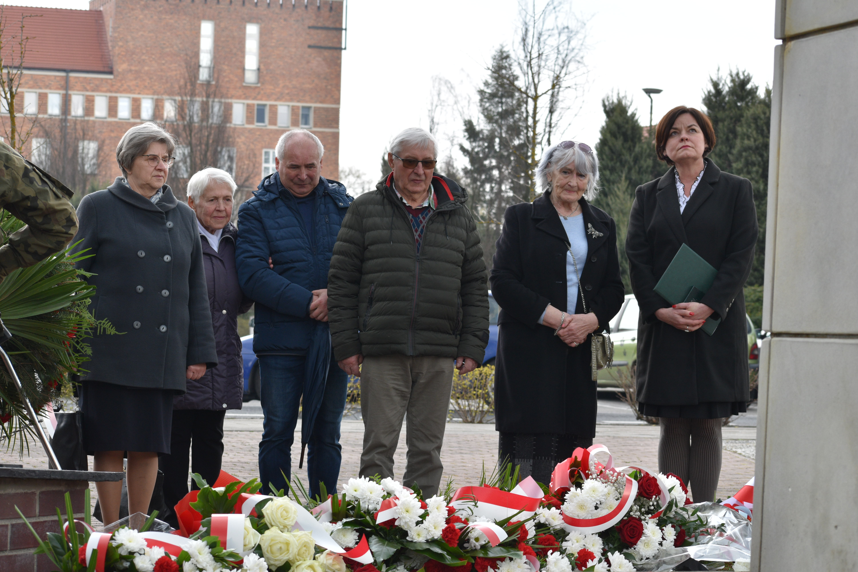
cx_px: 429
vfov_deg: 13.0
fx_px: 2502
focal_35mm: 105
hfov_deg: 19.5
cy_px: 286
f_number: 7.1
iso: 400
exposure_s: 1/200
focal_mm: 70
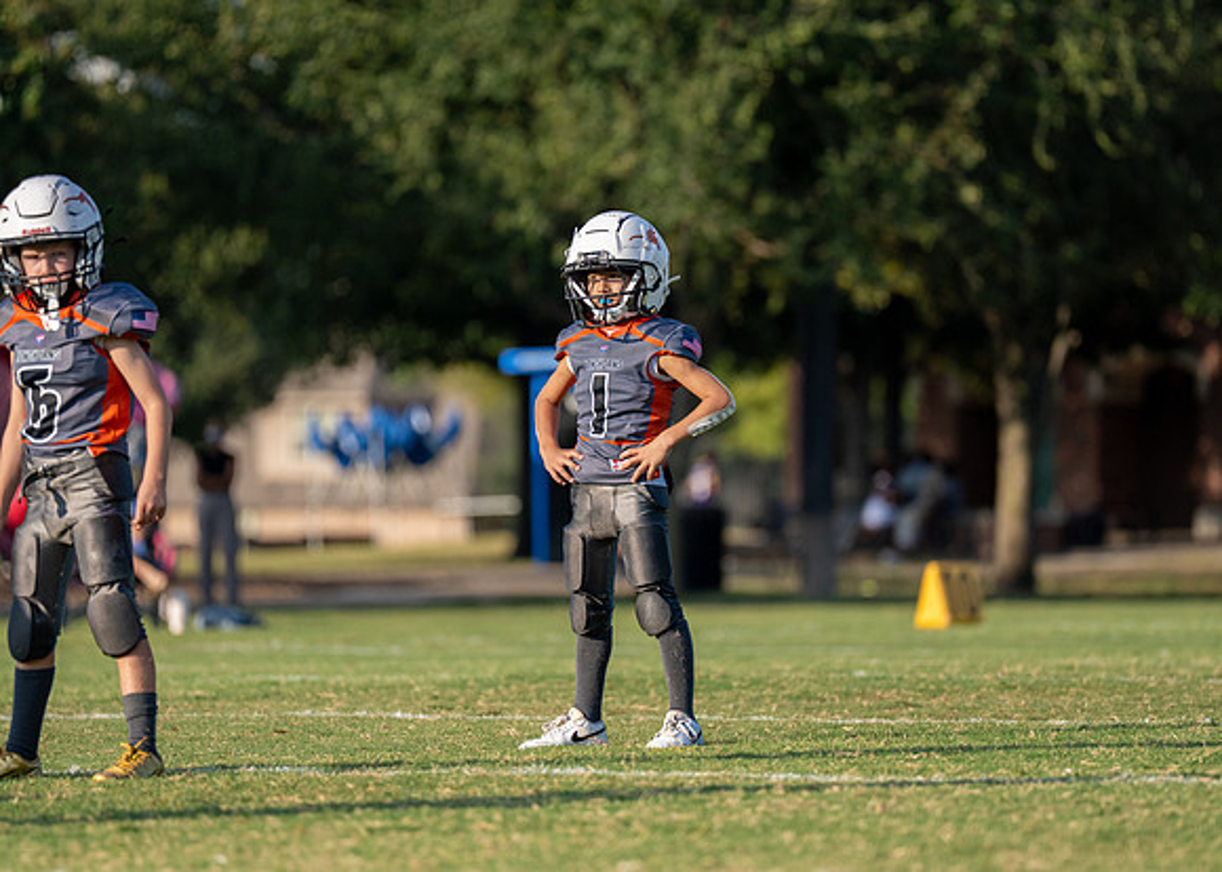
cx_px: 659
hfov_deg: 7.1
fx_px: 9829
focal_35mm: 283
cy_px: 422
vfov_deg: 5.1
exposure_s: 1/4000
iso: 320
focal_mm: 200
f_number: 2.8
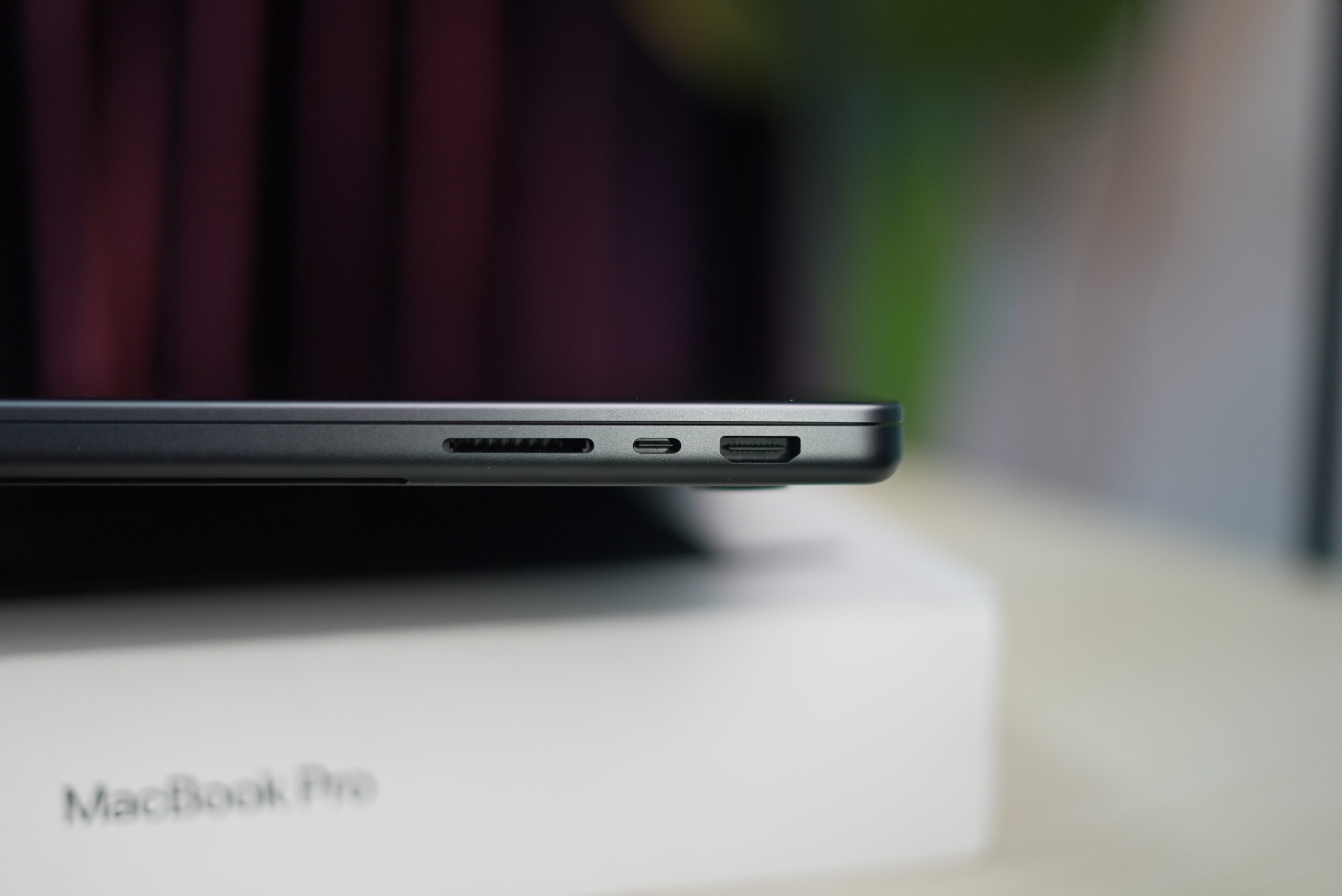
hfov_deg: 39.6
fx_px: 1865
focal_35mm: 50
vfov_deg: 27.0
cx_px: 671
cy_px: 448
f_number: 1.8
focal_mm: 50
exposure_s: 1/100
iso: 640
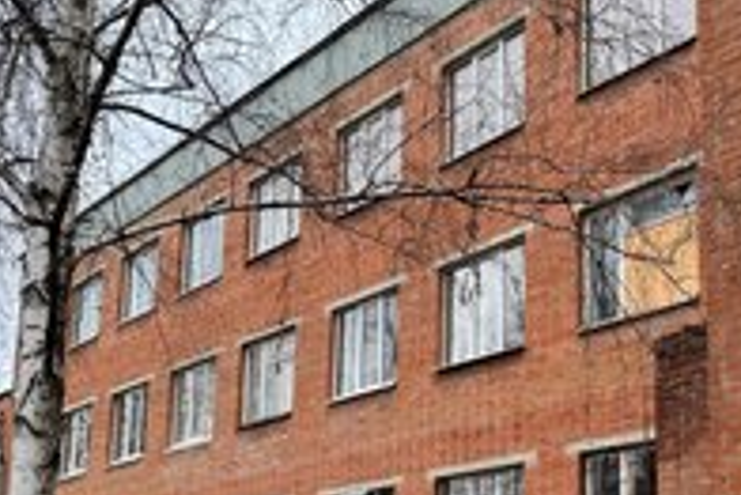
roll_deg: -0.2
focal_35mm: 51
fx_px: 1050
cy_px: 431
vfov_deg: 25.8
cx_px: 510
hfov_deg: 38.3
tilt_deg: +11.4
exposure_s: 1/121
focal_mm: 6.76
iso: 64
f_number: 1.78
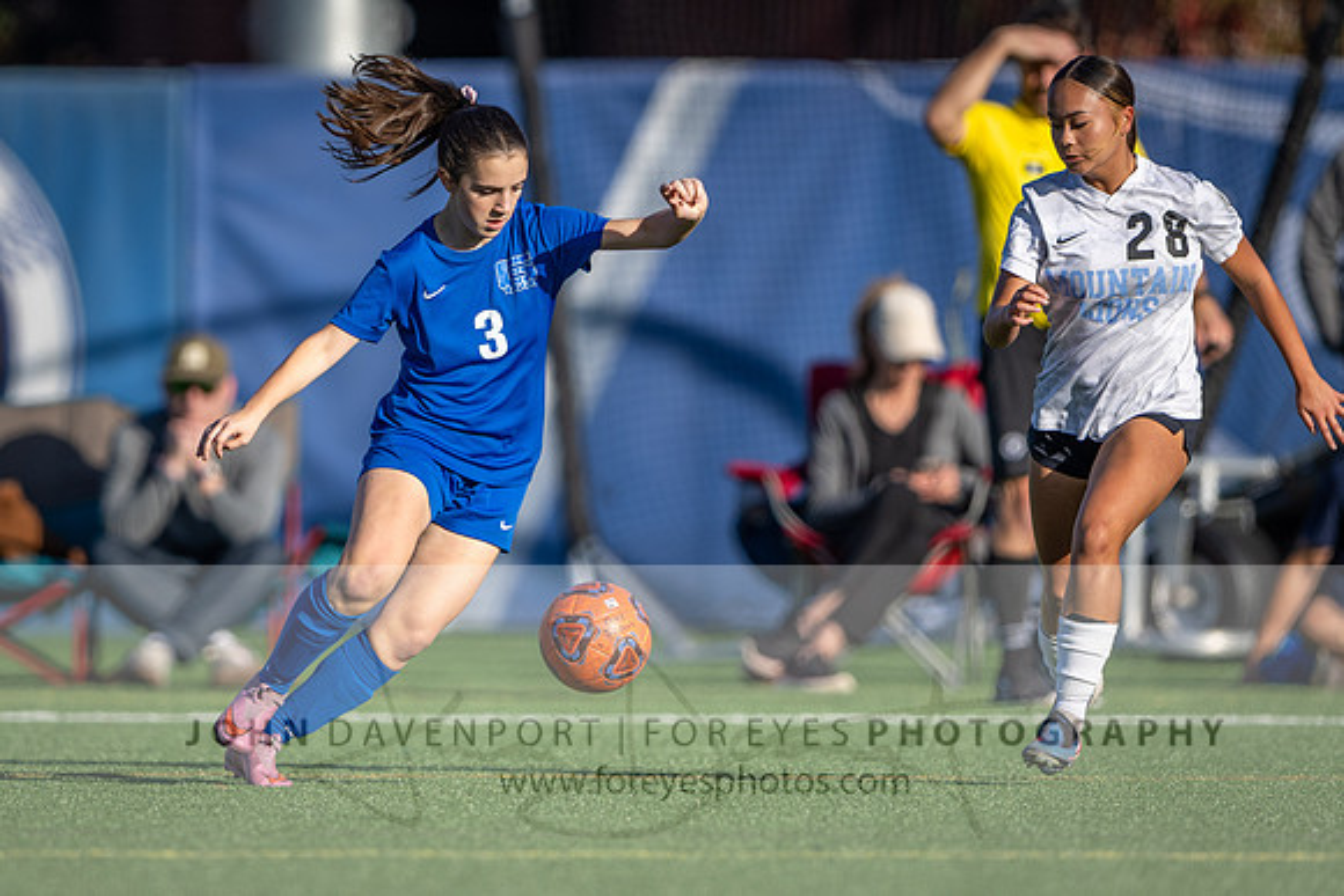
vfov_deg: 1.8
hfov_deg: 2.7
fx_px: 28072
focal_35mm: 752
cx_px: 556
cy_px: 392
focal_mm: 400
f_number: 2.8
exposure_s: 1/2000
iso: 140
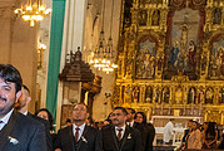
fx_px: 673
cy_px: 237
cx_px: -123
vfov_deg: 12.1
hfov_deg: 16.9
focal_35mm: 108
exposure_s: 1/125
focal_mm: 14
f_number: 2.8
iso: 800
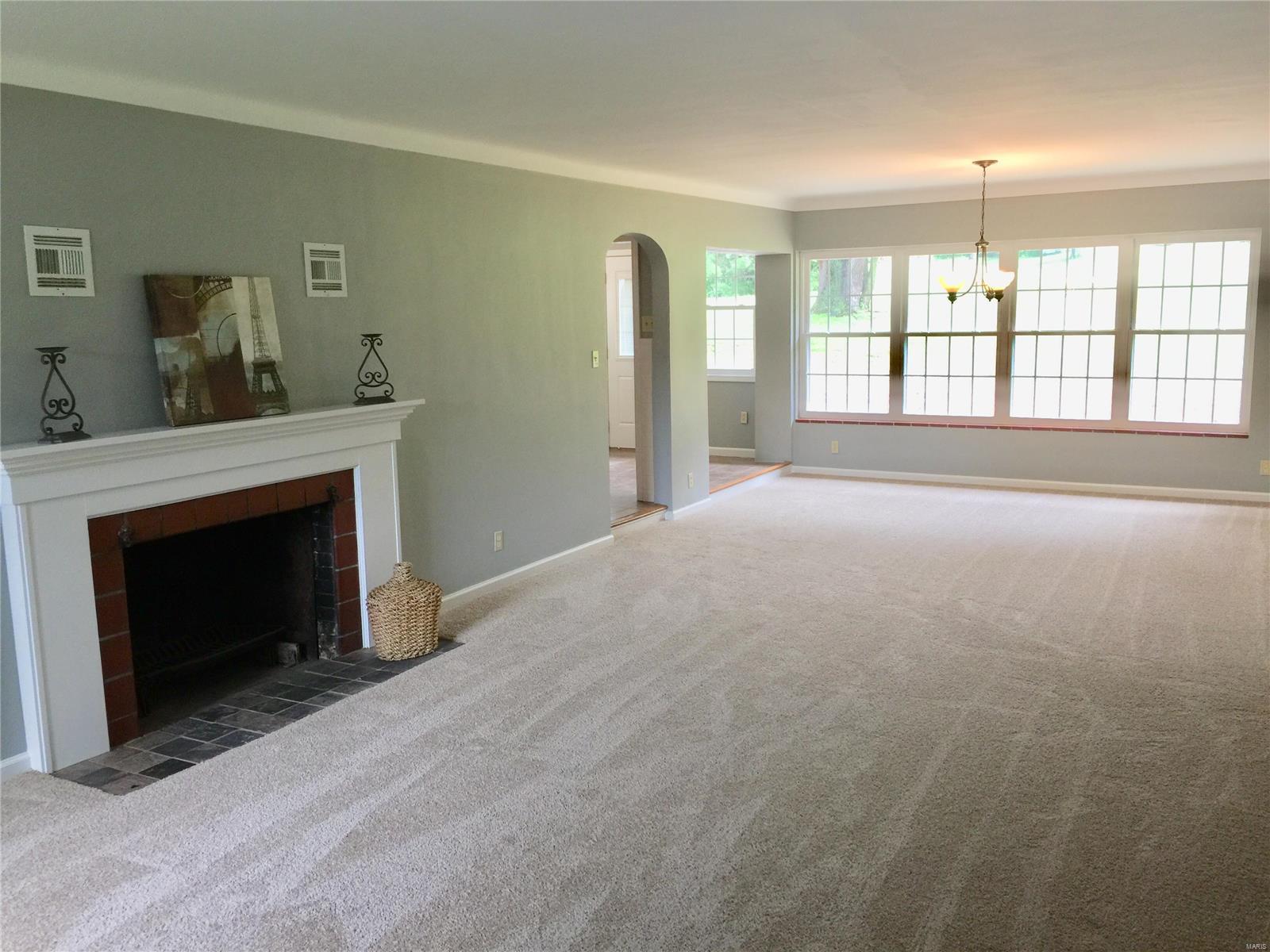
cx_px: 635
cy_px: 476
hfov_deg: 61.7
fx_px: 1064
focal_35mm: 29
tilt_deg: -9.5
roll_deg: -0.1
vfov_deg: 48.2
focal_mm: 4.15
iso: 40
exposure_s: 1/30
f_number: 2.2
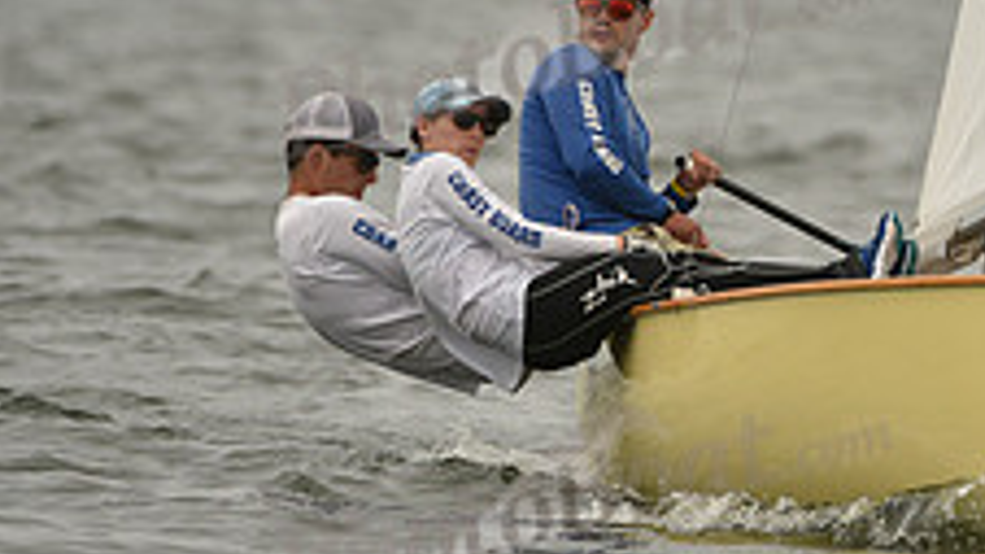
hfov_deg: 2.0
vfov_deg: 1.1
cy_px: 212
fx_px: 28071
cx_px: 1120
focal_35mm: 1075
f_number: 5.6
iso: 320
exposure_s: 1/1000
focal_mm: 400
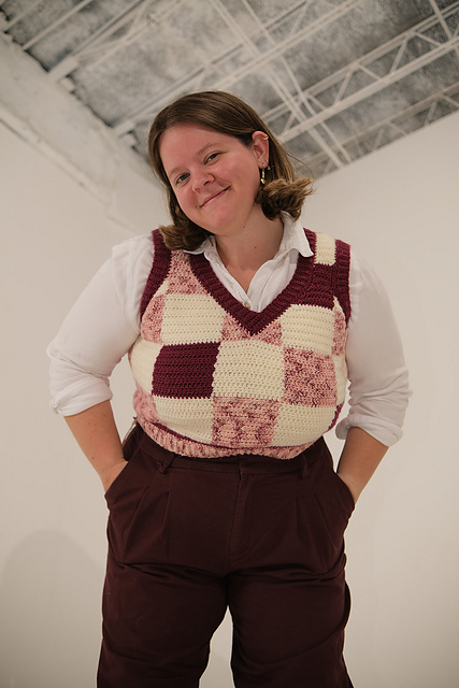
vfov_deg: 54.4
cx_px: 230
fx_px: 669
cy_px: 344
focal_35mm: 35
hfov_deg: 37.9
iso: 320
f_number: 2.2
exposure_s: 1/180
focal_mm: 23
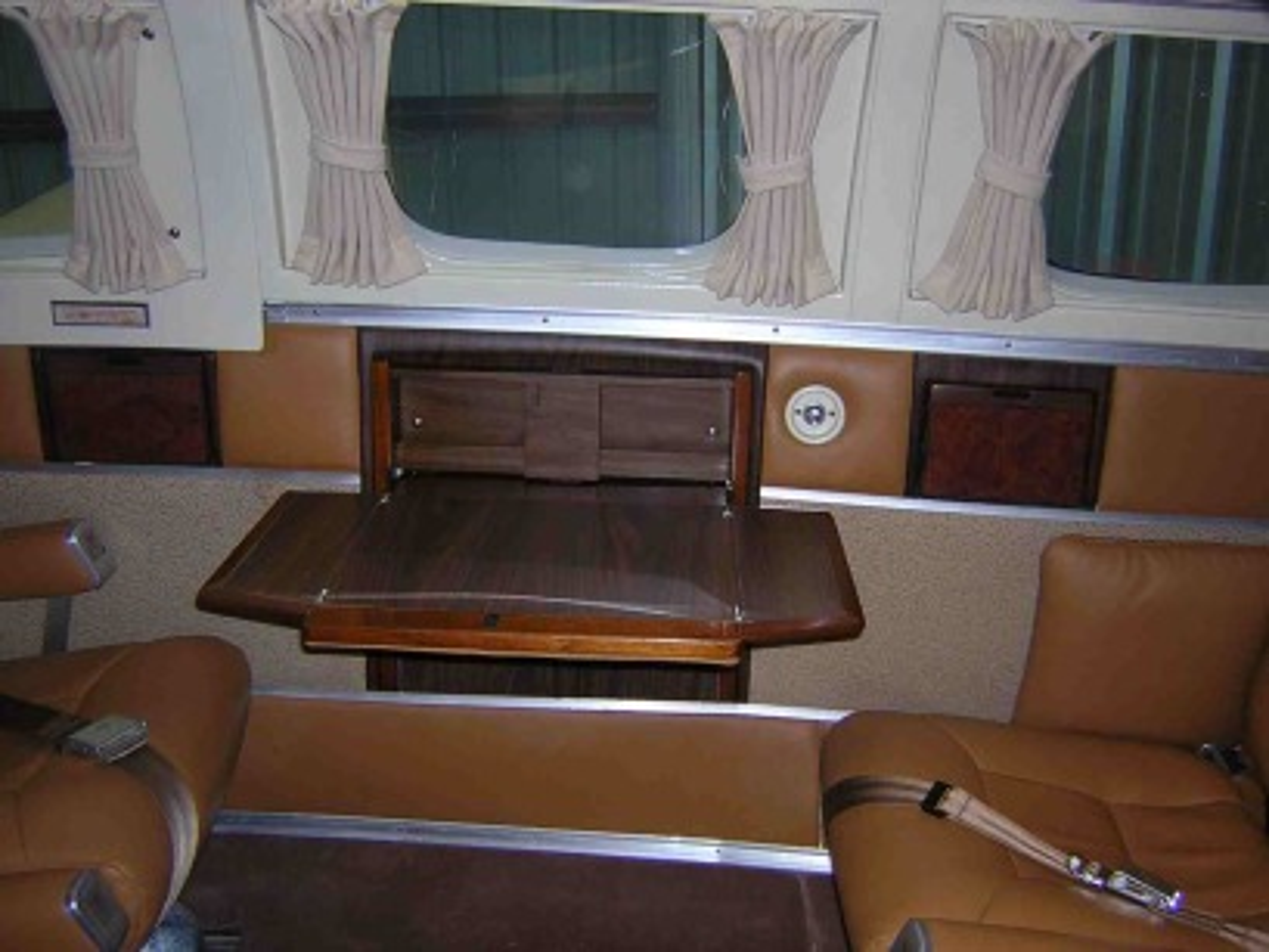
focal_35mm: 36
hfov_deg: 51.3
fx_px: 1320
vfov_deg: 39.7
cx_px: 634
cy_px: 476
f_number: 2.6
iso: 100
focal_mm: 4.7
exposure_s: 1/60.1
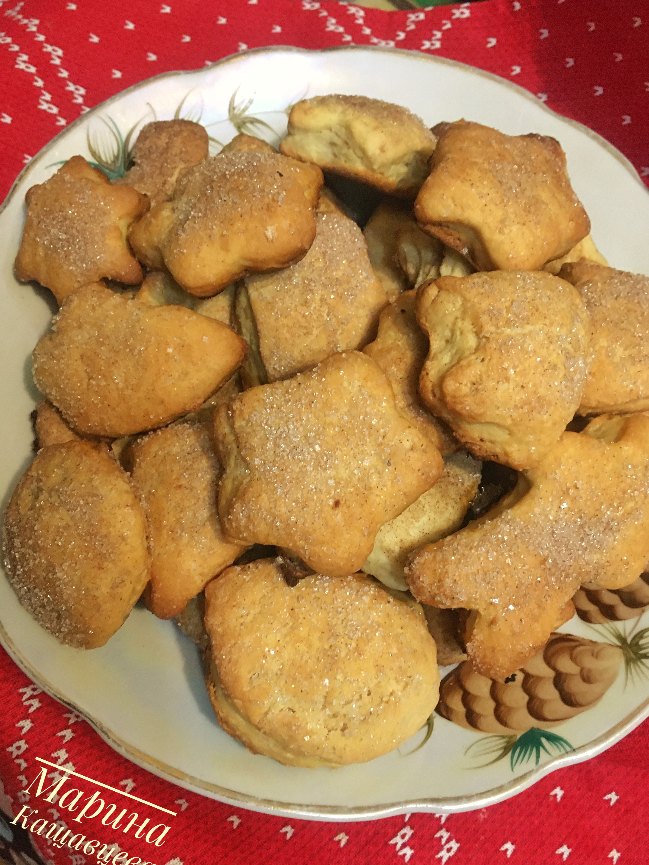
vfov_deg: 58.3
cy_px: 448
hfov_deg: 45.4
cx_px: 328
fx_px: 775
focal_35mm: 31
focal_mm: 4.15
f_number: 2.2
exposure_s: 1/17
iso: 400
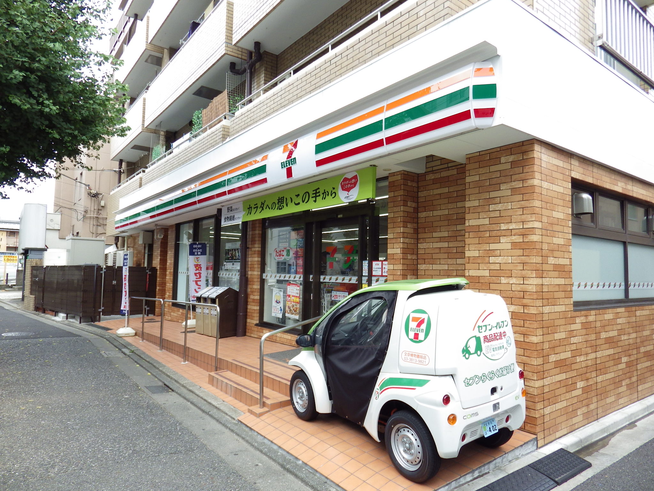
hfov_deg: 76.4
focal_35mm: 22
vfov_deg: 61.1
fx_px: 416
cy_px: 246
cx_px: 327
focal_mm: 4
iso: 100
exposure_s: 1/250
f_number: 3.1
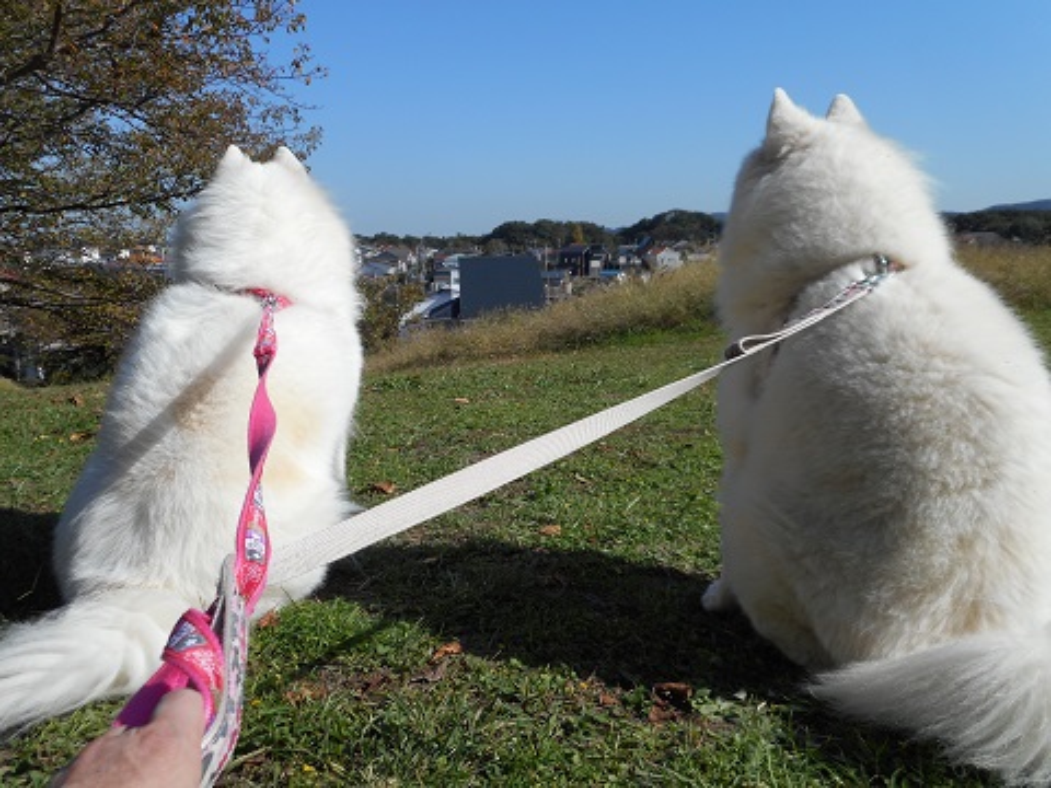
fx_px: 880
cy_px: 394
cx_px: 526
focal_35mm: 29
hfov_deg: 61.7
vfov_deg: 48.2
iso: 80
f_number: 4
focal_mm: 5.2
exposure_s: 1/1000
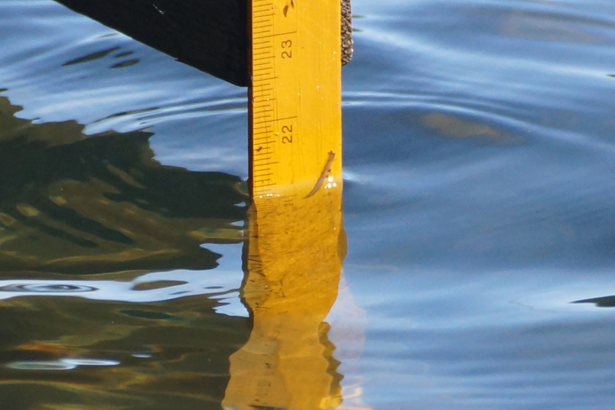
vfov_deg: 3.7
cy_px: 205
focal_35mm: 375
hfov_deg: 5.5
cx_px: 308
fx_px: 6404
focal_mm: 250
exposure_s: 1/400
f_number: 6.3
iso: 500
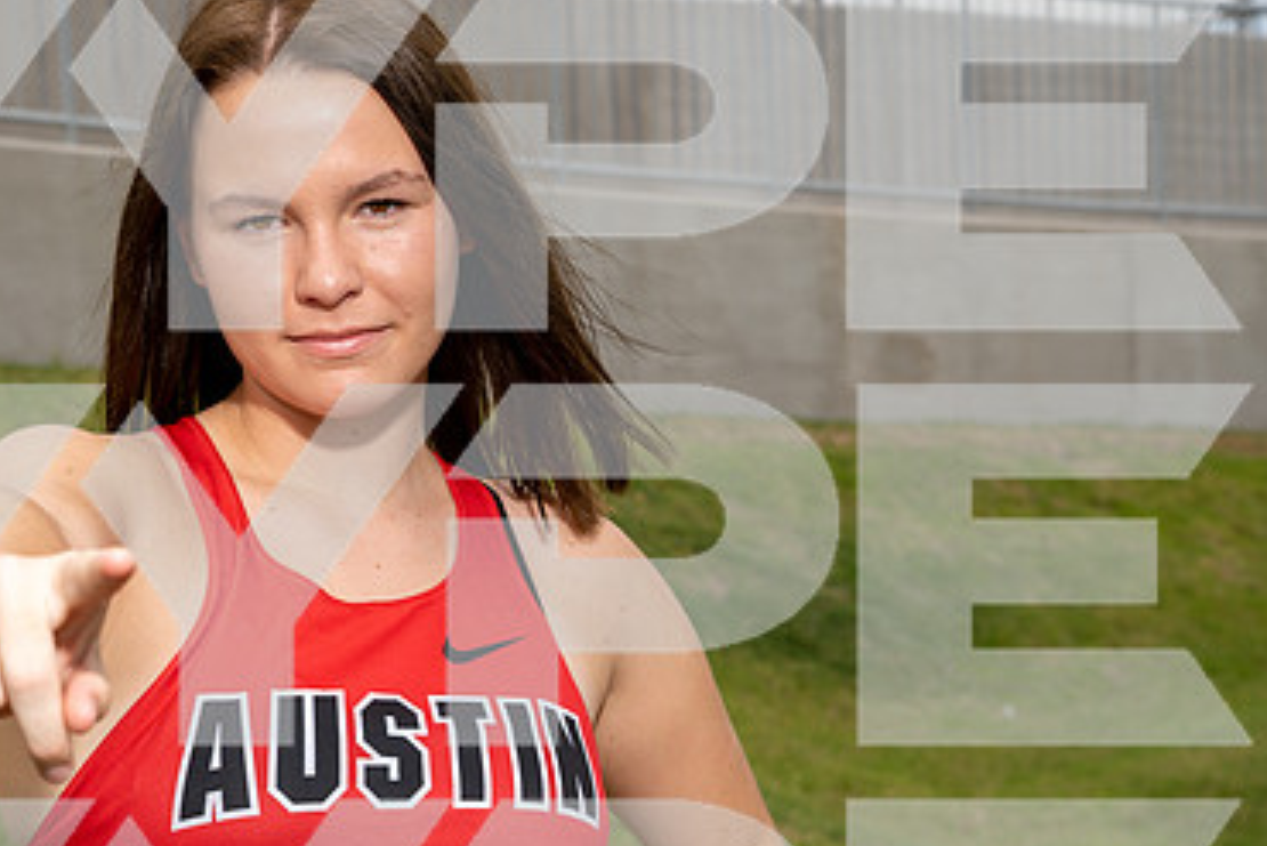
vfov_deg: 15.0
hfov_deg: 22.2
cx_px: 380
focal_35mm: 91
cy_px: 567
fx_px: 3204
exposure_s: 1/250
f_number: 7.1
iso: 100
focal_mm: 58
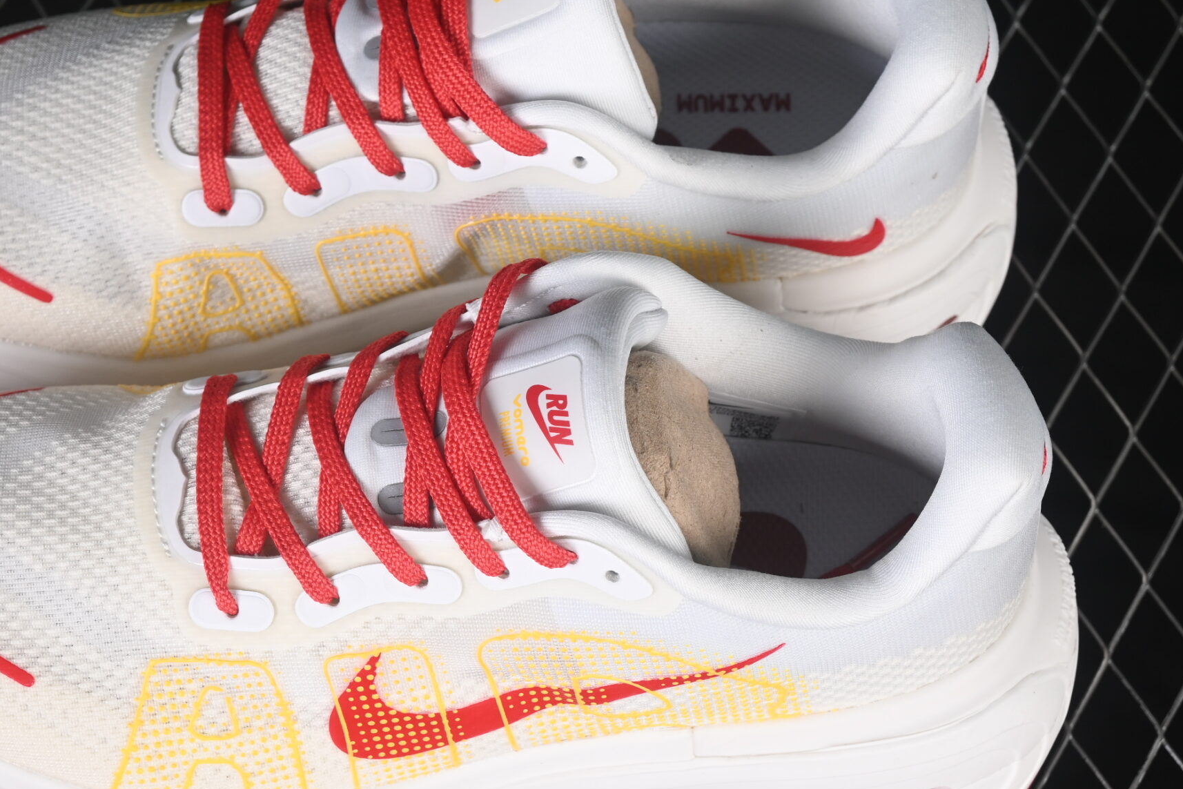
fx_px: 3680
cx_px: 441
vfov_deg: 12.2
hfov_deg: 18.2
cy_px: 421
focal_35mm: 112
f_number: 7.1
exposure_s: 1/80
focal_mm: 50
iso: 160
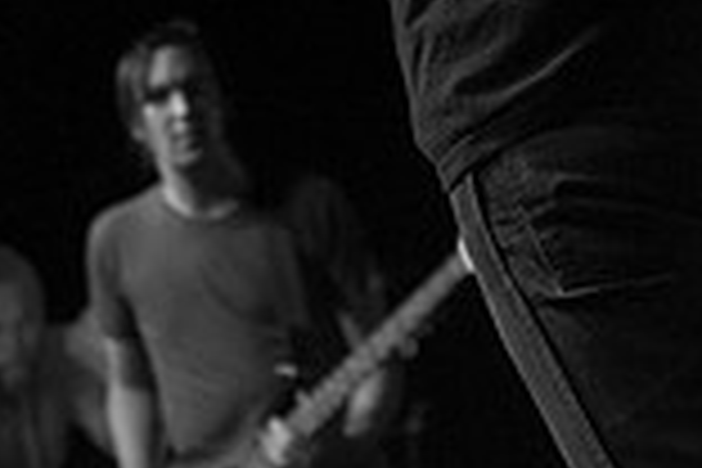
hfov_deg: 9.9
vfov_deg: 6.5
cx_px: 119
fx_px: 4036
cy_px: -234
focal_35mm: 207
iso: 800
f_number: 3.2
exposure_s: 1/320
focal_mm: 48
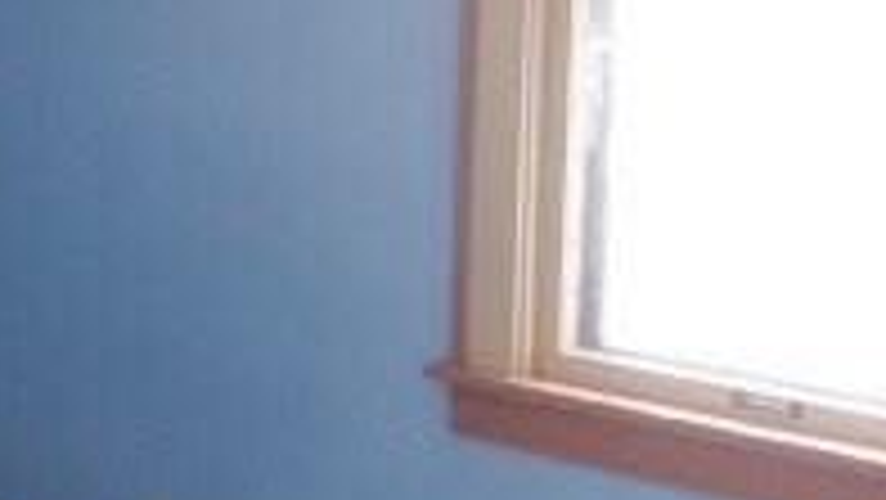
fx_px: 1998
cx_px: -333
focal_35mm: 85
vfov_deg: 13.9
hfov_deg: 21.9
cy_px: -86
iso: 125
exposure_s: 1/30
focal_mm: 4.2
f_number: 3
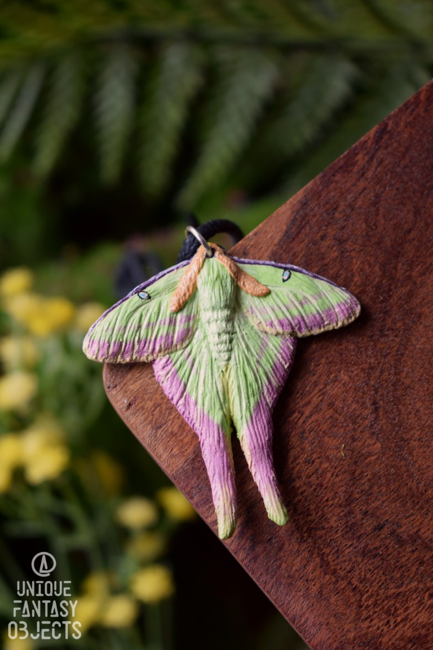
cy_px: 325
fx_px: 1245
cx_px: 216
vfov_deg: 29.2
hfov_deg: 19.7
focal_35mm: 69
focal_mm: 46
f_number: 5.3
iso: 560
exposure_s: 1/60
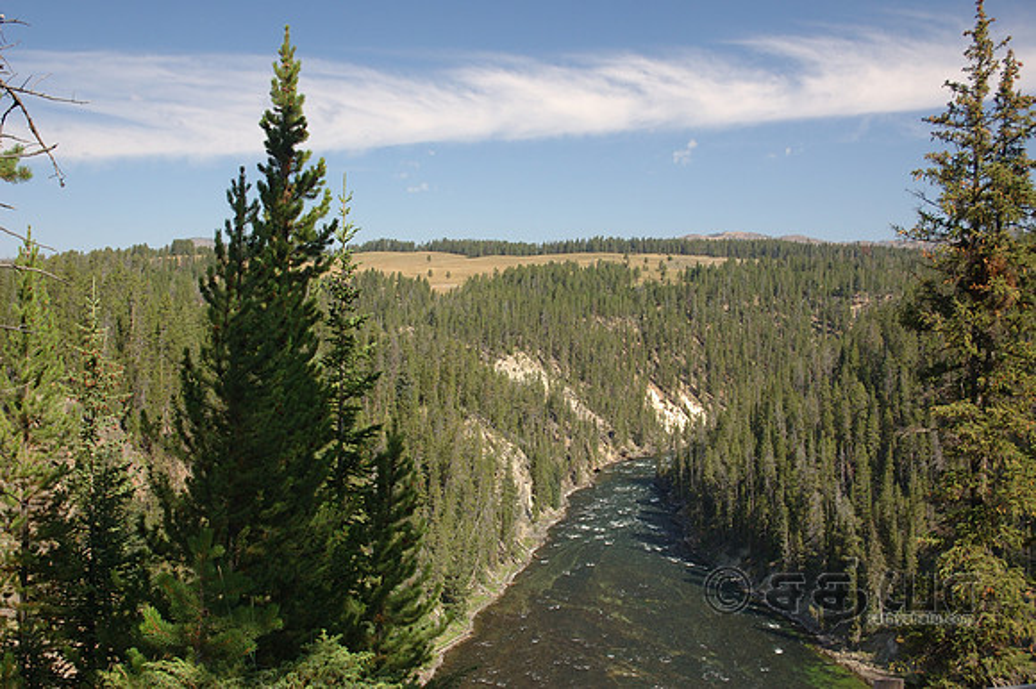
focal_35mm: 38
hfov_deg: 51.3
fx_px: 1079
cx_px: 518
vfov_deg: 35.5
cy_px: 344
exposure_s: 1/125
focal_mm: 25
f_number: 5.6
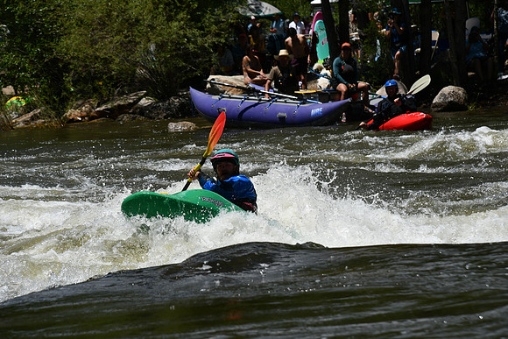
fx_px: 2851
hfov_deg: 10.2
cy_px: 170
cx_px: 254
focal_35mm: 202
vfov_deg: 6.8
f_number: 8
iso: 100
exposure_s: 1/500
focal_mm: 135
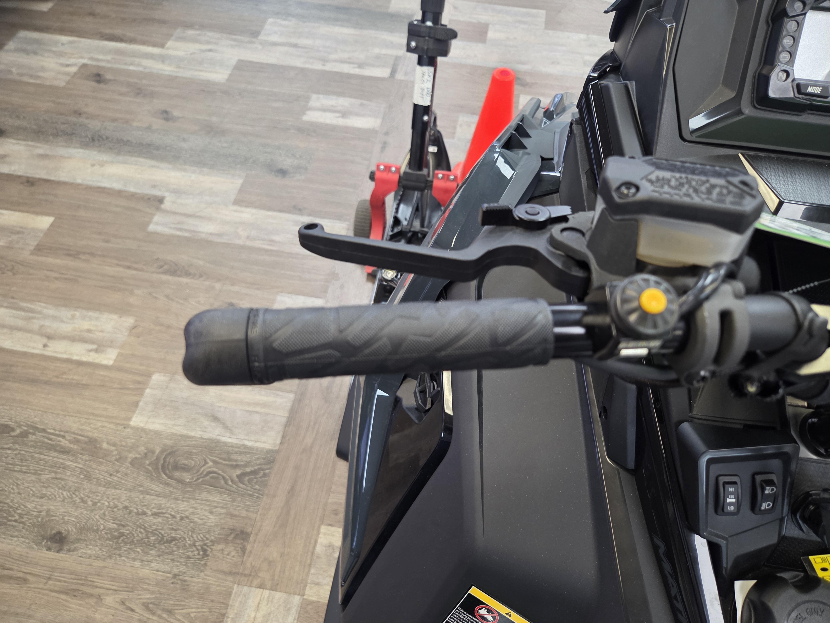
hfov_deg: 73.9
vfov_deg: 58.9
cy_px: 312
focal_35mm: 23
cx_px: 415
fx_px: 551
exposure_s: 1/120
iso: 400
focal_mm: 5.4
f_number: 1.8
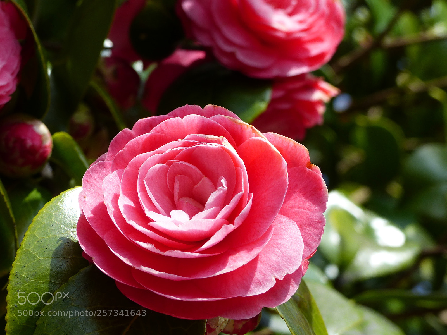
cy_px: 168
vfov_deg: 11.9
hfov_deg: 15.8
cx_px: 224
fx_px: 1614
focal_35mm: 125
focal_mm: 20.5
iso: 100
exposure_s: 1/800
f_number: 4
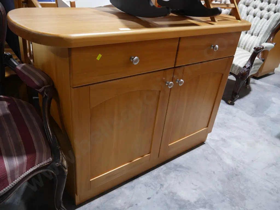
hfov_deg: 63.4
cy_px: 105
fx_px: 227
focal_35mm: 28
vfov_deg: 49.8
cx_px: 140
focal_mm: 14
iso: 500
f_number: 3.5
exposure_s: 1/60
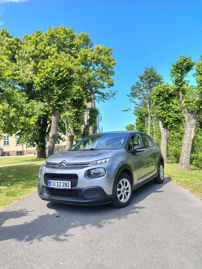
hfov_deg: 54.9
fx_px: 195
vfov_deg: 69.4
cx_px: 101
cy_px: 134
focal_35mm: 25
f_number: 1.7
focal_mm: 4.71
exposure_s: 1/338
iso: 144
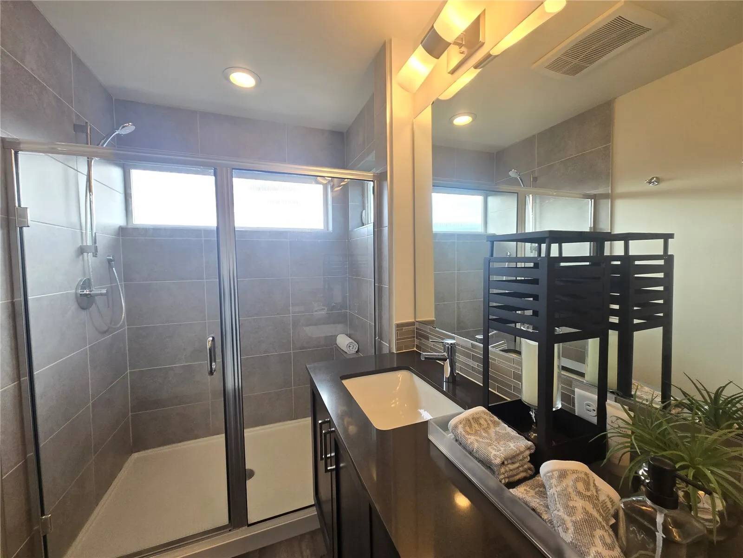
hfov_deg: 106.2
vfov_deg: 89.9
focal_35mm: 13
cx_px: 372
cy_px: 279
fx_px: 279
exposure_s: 1/120
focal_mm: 2.2
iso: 80
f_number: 2.2
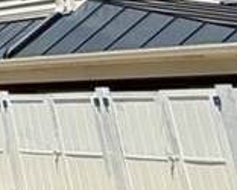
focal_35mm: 112
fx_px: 786
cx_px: -702
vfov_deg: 13.3
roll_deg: -0.5
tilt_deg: +11.9
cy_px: -57
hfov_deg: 8.3
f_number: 2.2
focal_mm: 2.22
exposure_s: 1/928
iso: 50
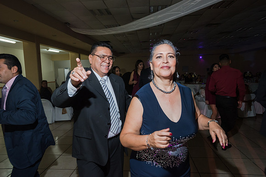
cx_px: 133
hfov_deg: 73.7
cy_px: 88
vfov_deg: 53.2
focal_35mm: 24
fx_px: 177
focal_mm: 24
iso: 1600
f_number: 3.5
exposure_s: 1/125
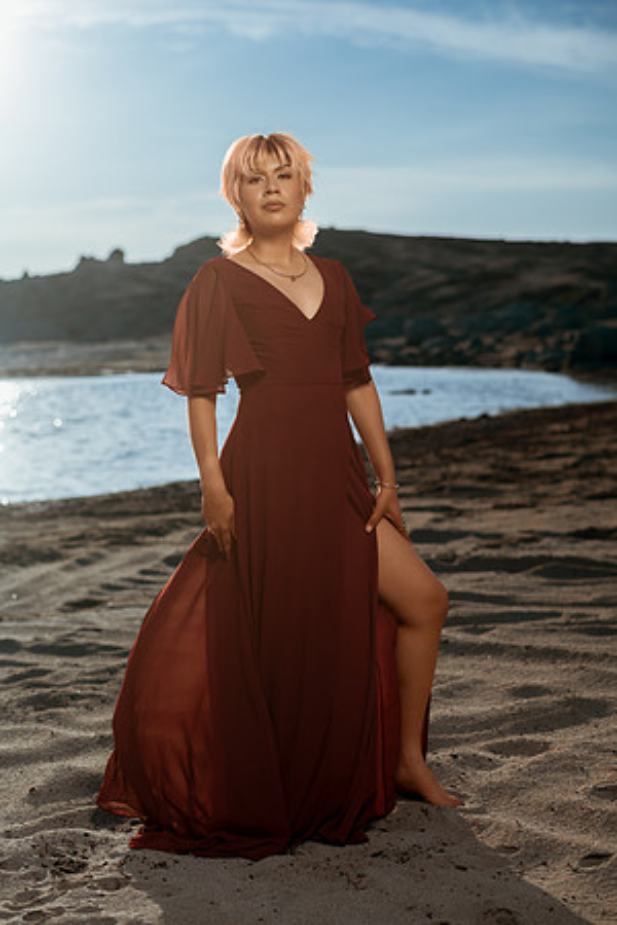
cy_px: 462
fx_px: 1491
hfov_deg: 23.4
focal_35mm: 58
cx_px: 308
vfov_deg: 34.5
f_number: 3.2
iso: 100
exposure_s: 1/8000
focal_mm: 58
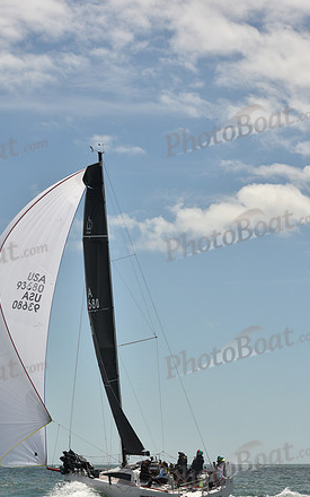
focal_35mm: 94
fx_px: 1271
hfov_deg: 13.9
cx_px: 107
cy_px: 307
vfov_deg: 22.0
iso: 320
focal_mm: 70
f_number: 14
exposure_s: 1/800
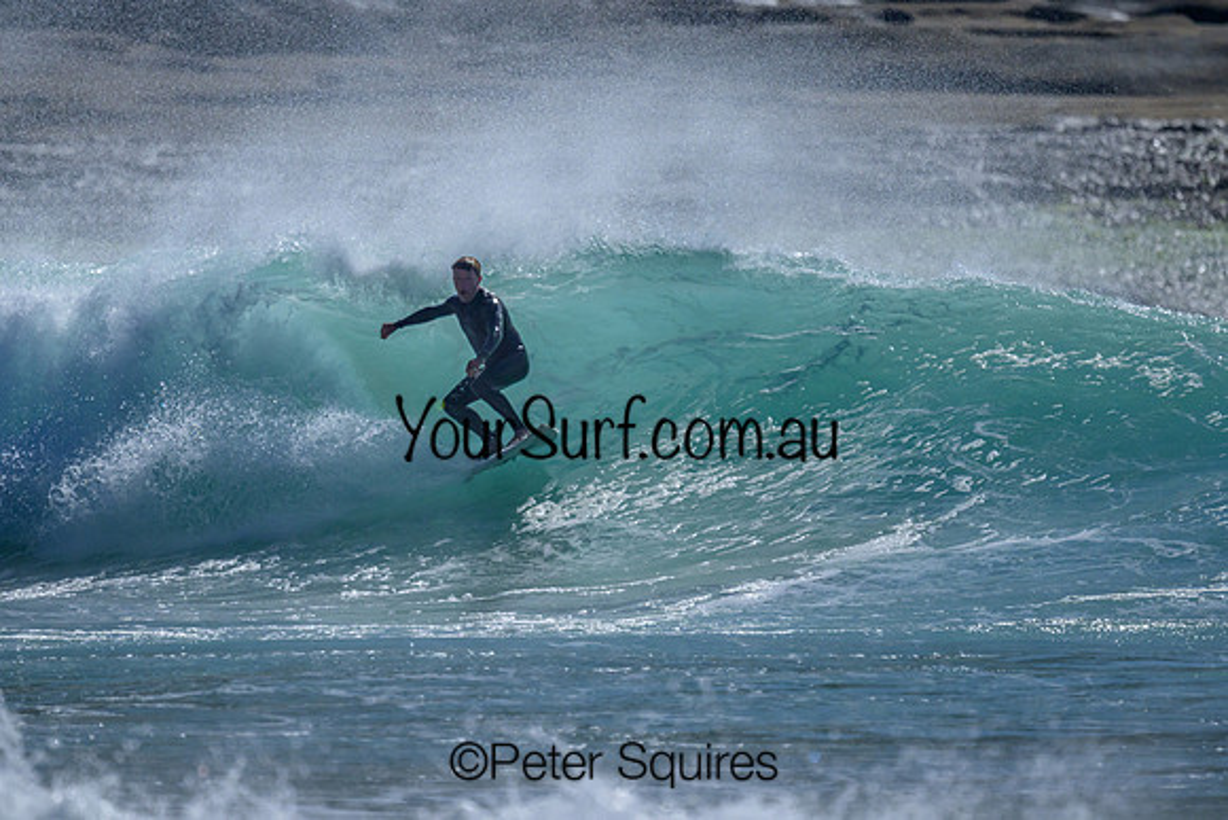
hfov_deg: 2.2
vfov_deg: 1.5
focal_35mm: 933
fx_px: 31837
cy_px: 391
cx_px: 608
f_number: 6.3
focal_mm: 800
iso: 1100
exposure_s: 1/2000
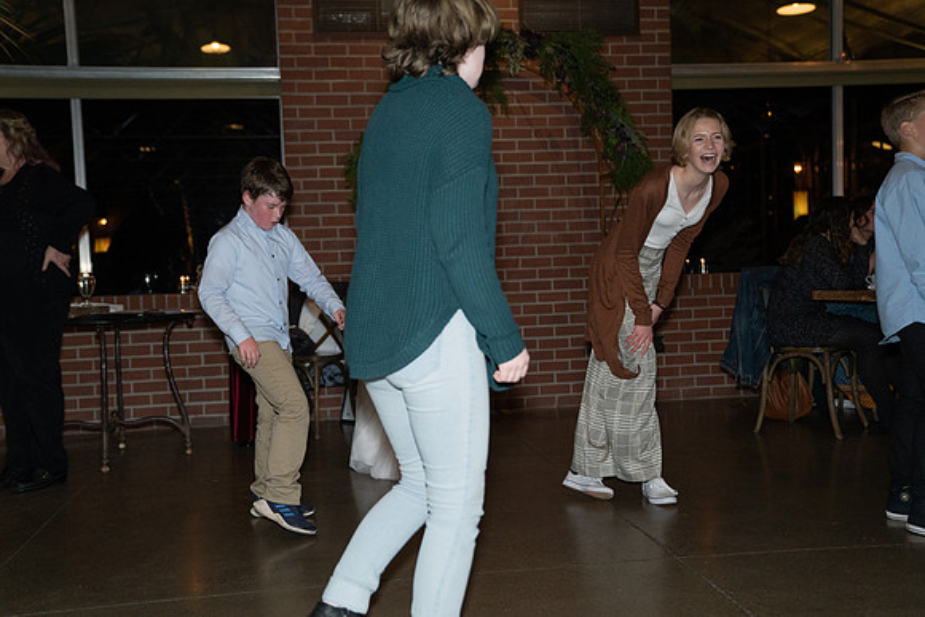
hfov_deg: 48.4
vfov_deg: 33.4
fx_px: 1028
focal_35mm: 40
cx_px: 462
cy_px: 308
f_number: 2.8
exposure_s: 1/250
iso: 2500
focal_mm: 40
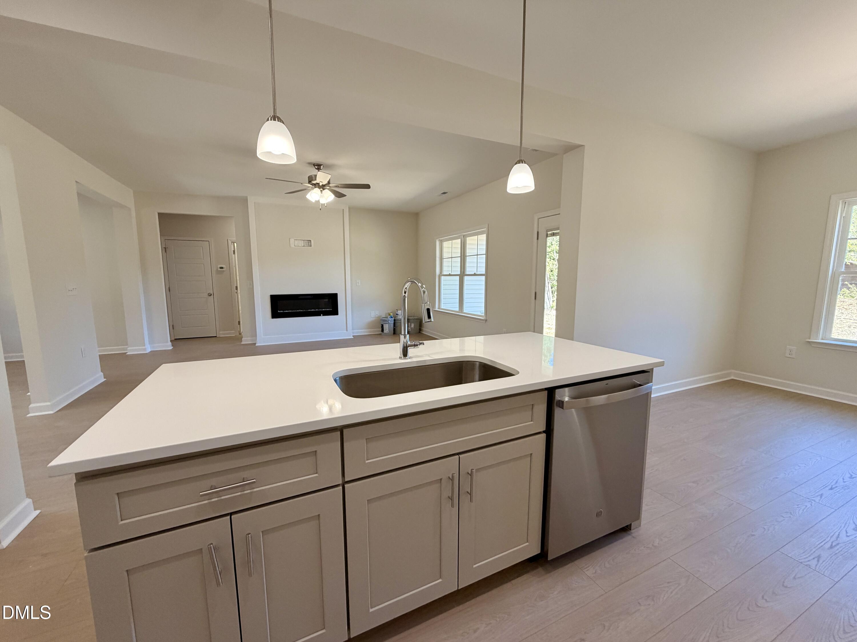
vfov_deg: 85.7
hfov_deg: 102.1
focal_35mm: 14
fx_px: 347
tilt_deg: -7.1
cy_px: 321
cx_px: 428
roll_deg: -0.6
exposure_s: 1/120
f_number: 2.2
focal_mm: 2.22
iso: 125
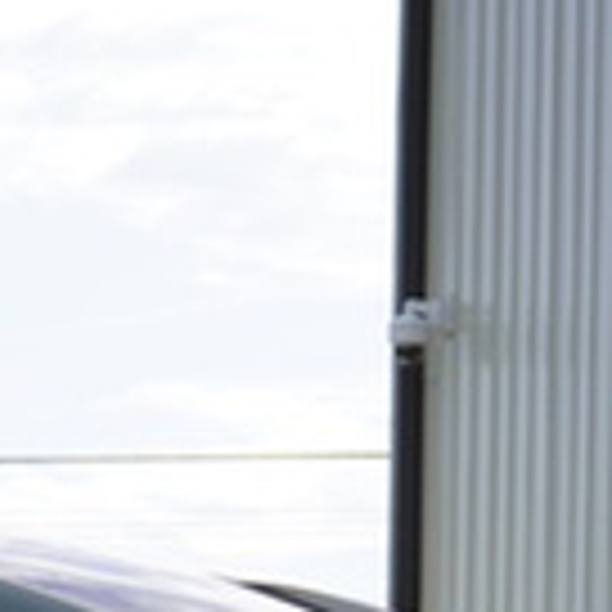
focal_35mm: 320
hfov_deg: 5.4
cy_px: 727
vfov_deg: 5.5
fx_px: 6401
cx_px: -333
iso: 100
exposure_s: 1/500
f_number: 5.6
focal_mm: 64
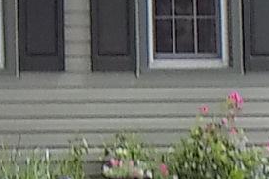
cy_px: -107
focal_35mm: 314
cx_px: -288
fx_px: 2346
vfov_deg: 4.3
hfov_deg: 6.4
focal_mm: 9.3
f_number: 3.9
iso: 160
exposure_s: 1/30
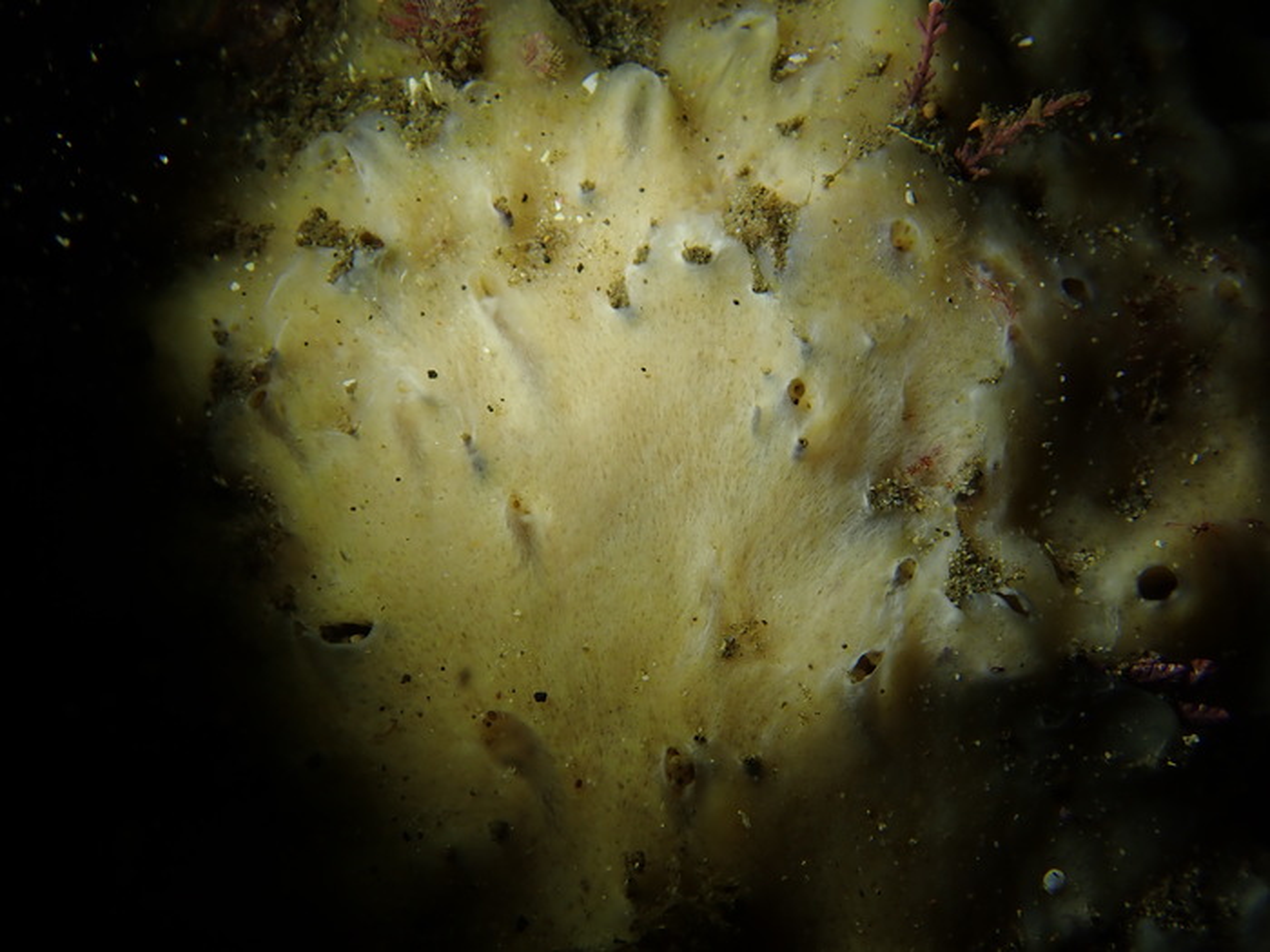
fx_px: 1101
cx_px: 635
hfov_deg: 60.0
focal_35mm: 30
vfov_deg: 46.8
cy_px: 476
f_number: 9
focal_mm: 5.5
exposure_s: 1/320
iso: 100
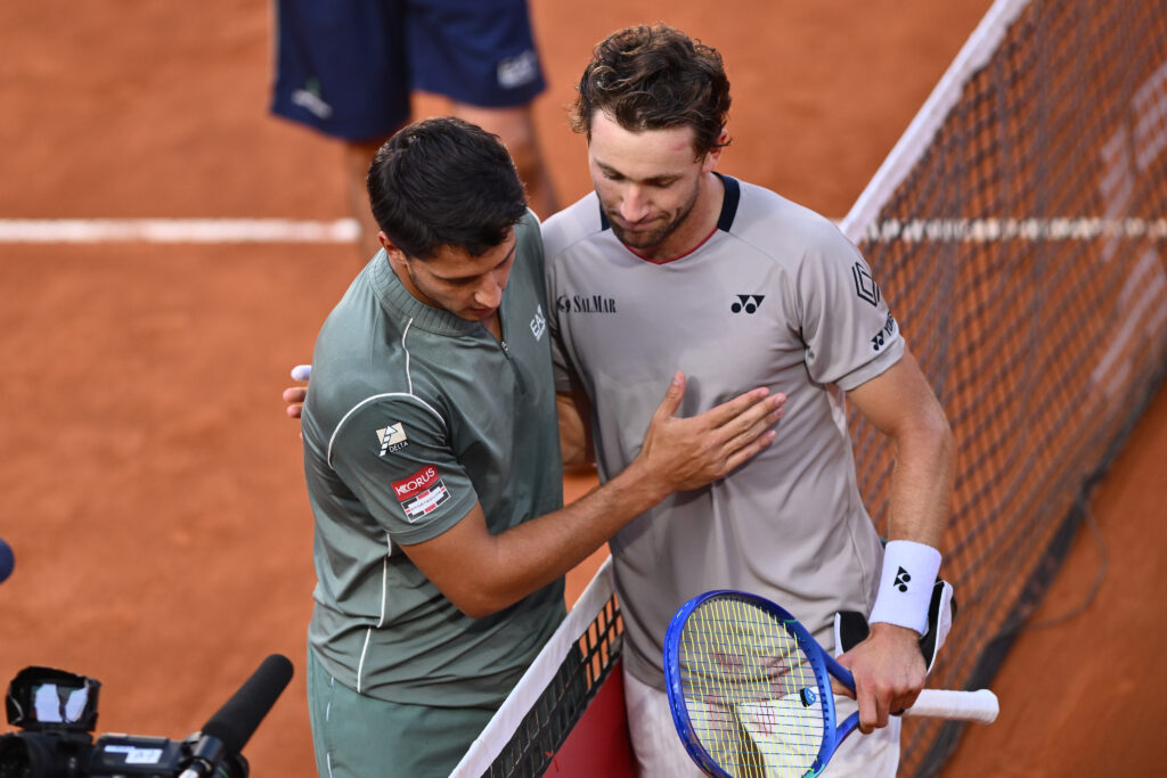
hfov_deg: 6.9
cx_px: 584
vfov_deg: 4.6
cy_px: 389
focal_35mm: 300
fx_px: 9726
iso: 640
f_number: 3.2
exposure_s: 1/2000
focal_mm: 300
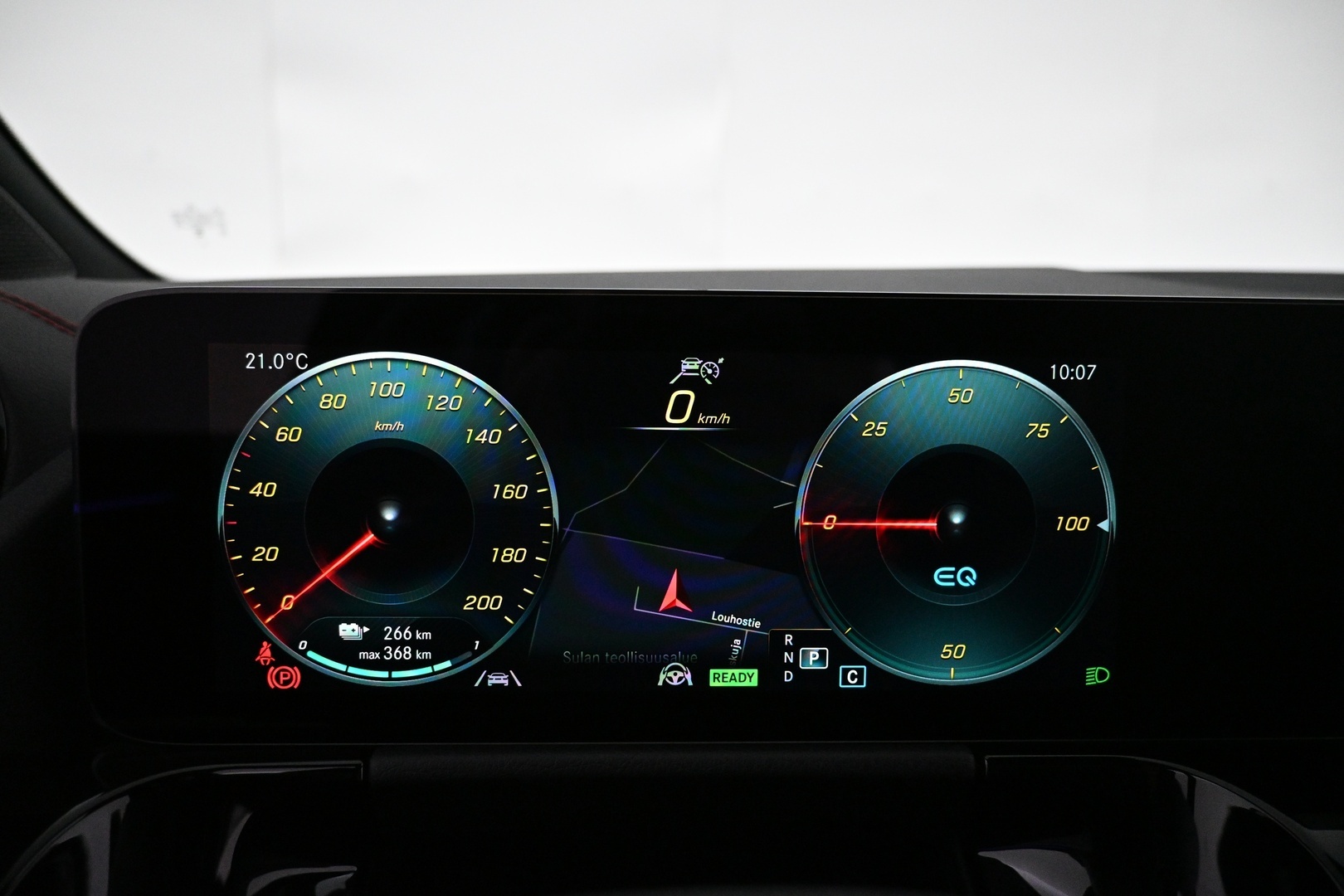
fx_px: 896
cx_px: 672
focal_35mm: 24
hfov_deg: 73.7
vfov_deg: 53.1
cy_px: 448
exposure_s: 1/200
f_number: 3.5
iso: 4000
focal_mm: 16
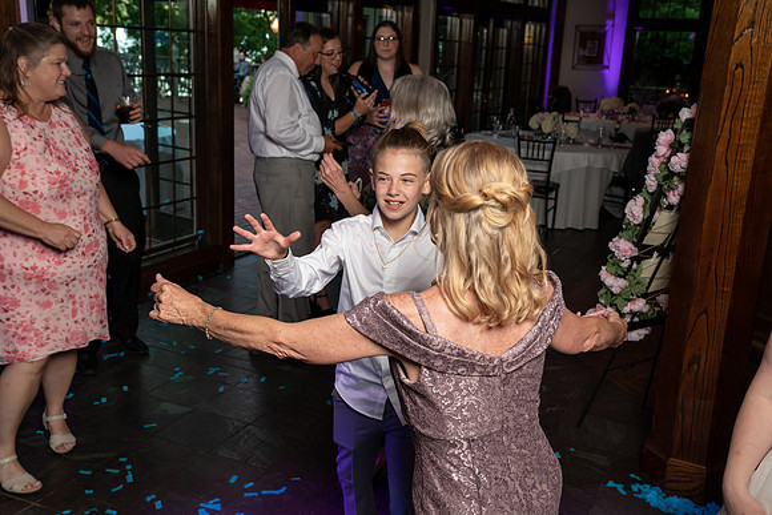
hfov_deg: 49.5
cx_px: 386
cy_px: 258
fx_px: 836
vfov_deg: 34.2
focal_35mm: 39
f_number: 5.6
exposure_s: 1/200
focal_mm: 39
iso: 2000
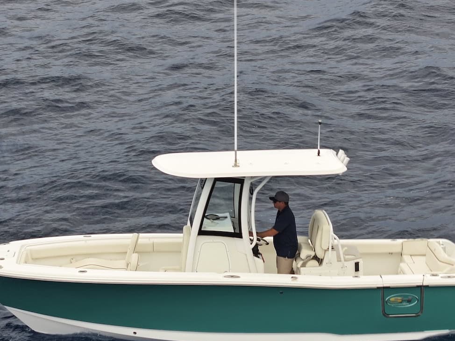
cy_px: 190
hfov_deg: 17.1
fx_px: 1511
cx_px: 262
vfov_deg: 12.9
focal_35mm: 115
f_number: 2.8
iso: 140
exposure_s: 1/25
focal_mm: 19.4
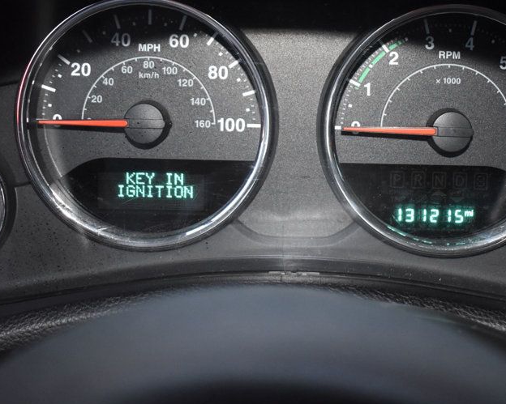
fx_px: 865
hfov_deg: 32.5
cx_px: 317
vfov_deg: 26.2
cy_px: 146
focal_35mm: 58
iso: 1800
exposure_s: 1/25
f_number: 4
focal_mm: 25
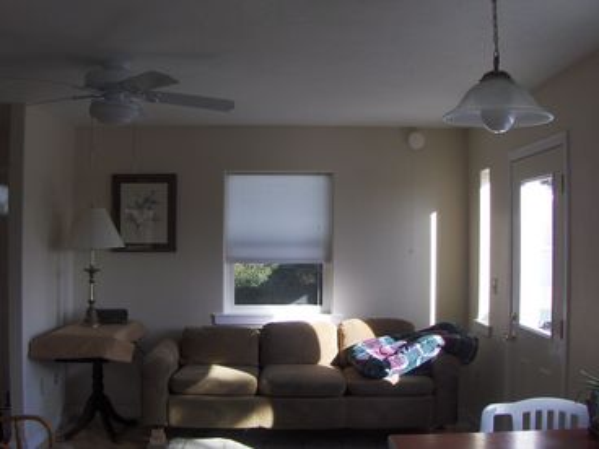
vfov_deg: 35.1
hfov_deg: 45.8
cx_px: 300
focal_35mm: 41
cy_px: 224
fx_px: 709
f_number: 3.5
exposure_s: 1/287
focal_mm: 6.5
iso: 143
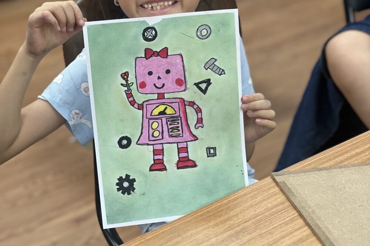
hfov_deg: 19.1
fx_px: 1099
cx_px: 185
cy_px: 38
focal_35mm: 107
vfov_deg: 12.7
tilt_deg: -21.8
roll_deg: -2.6
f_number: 2.8
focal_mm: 9
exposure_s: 1/50
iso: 125
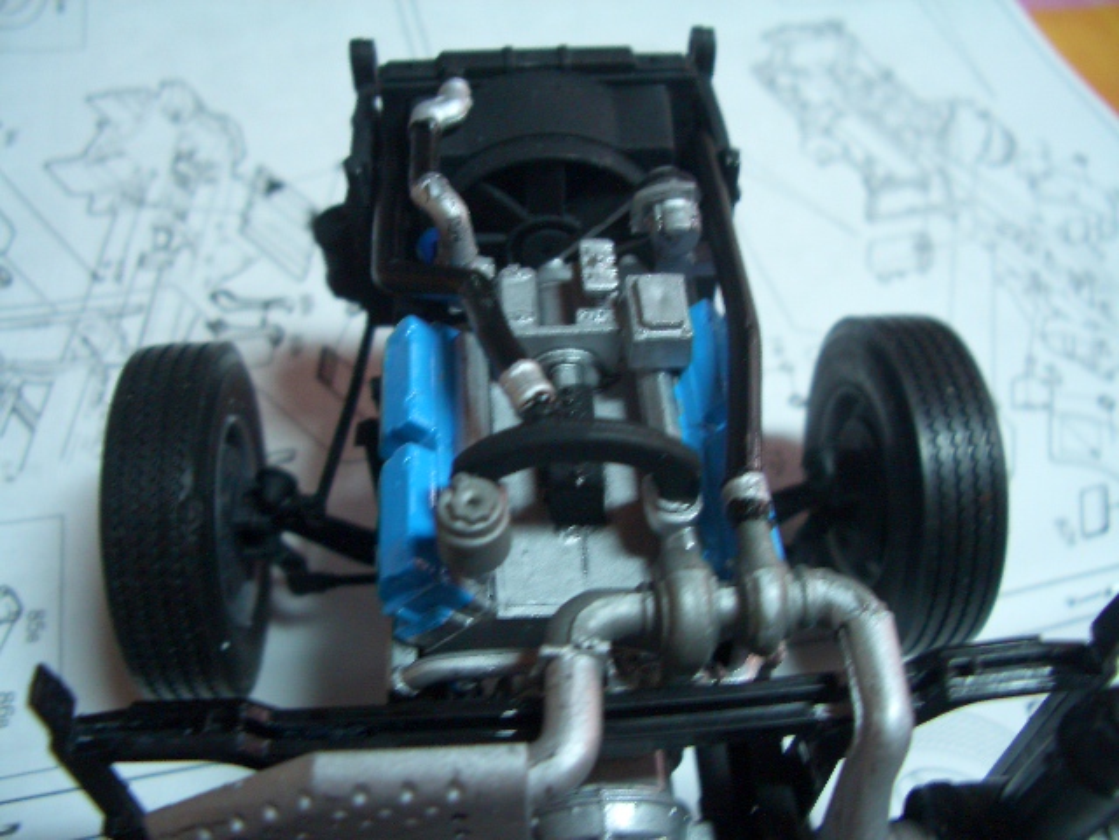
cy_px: 420
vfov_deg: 40.7
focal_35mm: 35
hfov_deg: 52.6
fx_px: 1131
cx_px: 560
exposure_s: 1/8
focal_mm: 5.8
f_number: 2.6
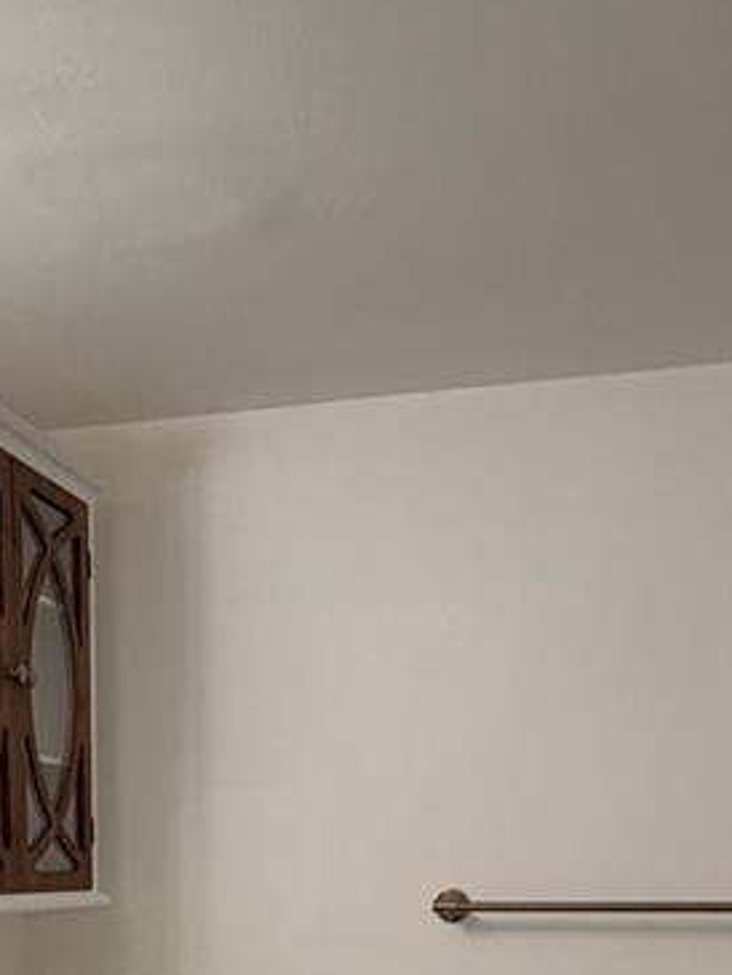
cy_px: 967
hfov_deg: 31.4
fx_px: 1296
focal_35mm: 46
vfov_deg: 37.1
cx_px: 275
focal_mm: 2.22
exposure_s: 1/120
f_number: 2.2
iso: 200
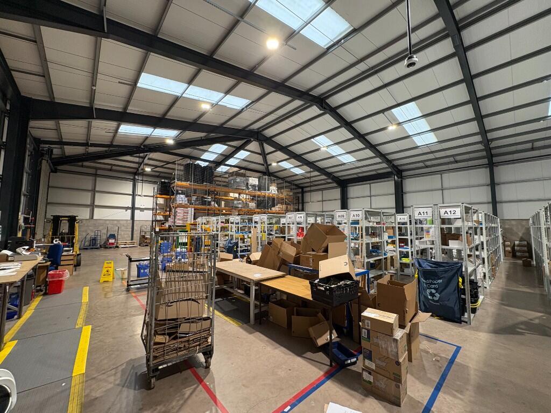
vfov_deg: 85.7
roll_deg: +0.4
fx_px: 223
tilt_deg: +6.0
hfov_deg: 102.1
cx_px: 276
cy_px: 206
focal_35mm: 14
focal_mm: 2.22
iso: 160
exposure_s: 1/50
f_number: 2.2
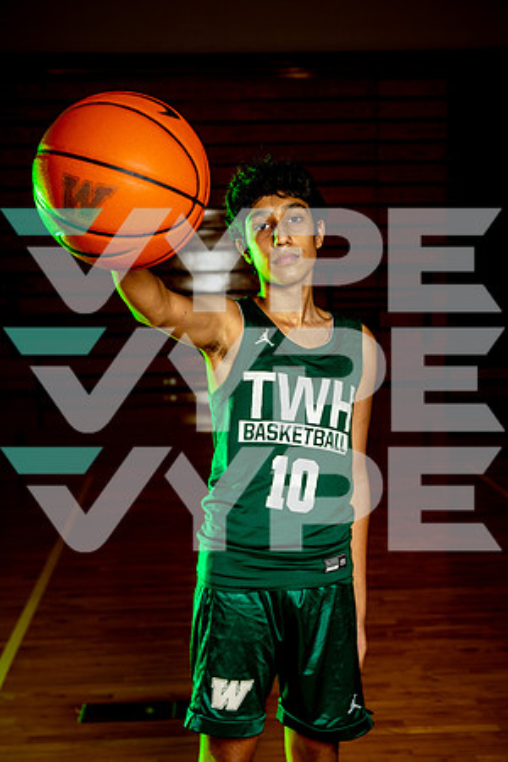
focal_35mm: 56
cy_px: 381
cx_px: 254
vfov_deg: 35.6
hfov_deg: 24.2
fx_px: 1185
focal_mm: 56
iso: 200
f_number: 5
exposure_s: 1/250
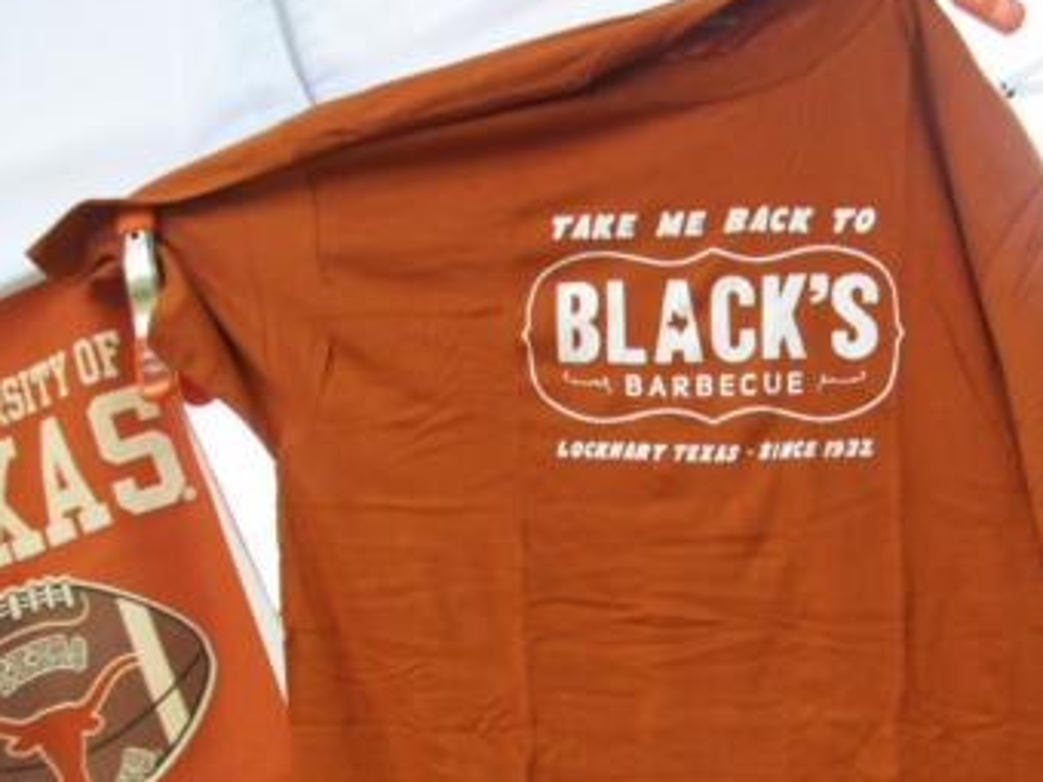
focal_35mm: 47
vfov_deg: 30.8
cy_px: 480
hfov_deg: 40.1
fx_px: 1416
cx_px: 666
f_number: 2.8
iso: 64
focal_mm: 5.7
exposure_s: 1/100
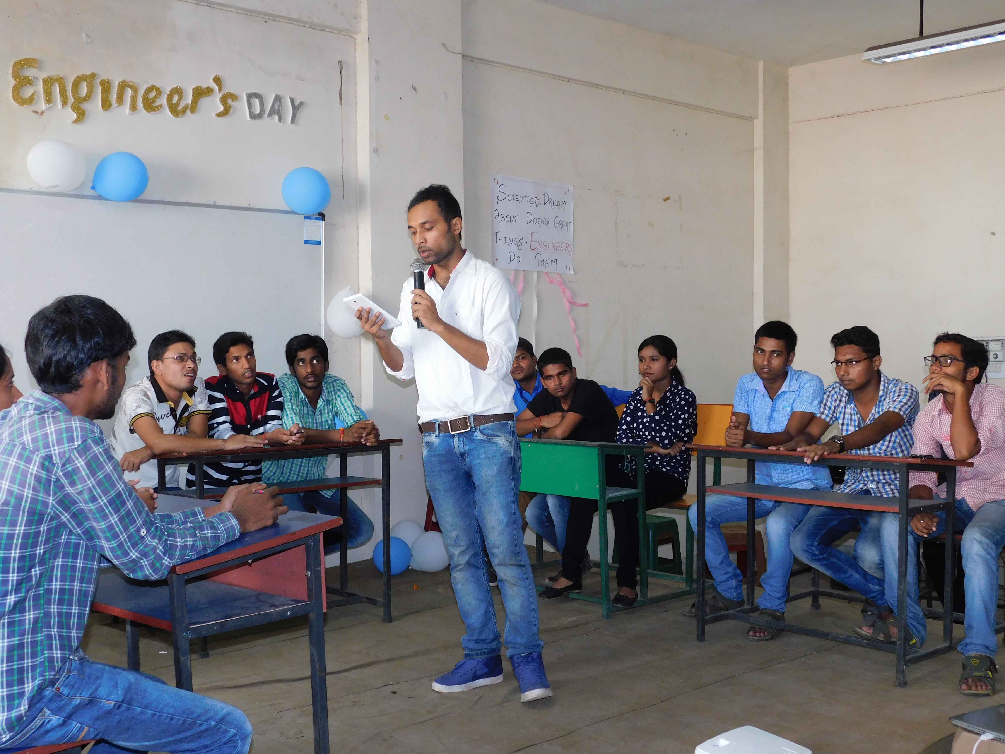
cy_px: 377
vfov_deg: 36.0
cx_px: 502
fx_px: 1161
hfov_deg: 46.8
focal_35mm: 40
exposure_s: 1/30
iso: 250
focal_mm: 7.1
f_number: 3.6
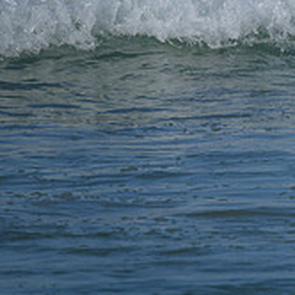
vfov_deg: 0.5
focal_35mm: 3255
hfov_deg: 0.5
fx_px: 31383
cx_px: 706
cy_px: -163
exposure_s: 1/2000
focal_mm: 800
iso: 140
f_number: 6.3
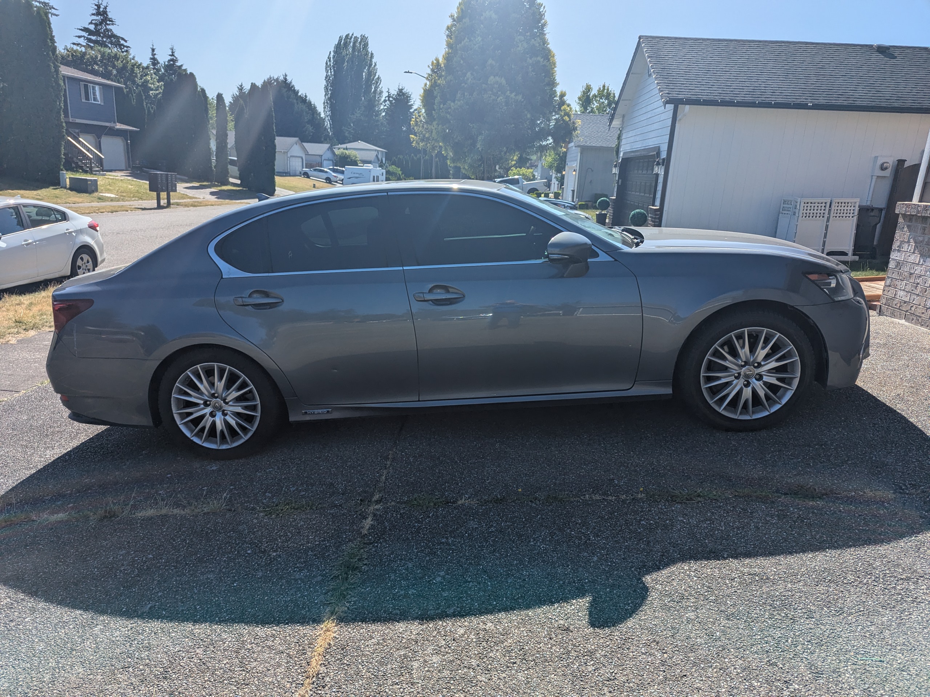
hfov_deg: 71.6
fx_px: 645
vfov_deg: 56.8
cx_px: 465
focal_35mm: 24
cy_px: 348
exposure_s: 1/3145
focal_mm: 6.81
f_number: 1.85
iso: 46
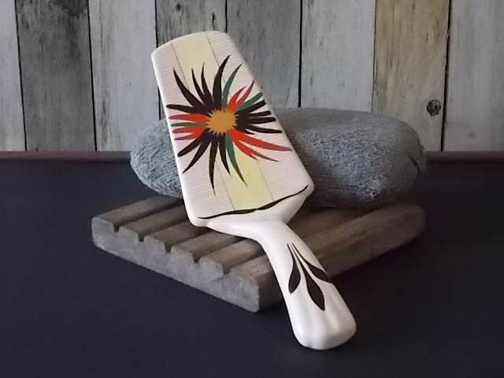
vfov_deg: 22.3
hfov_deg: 29.4
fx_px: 961
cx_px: 252
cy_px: 189
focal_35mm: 66
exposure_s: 1/60
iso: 800
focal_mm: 11.8
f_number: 5.3
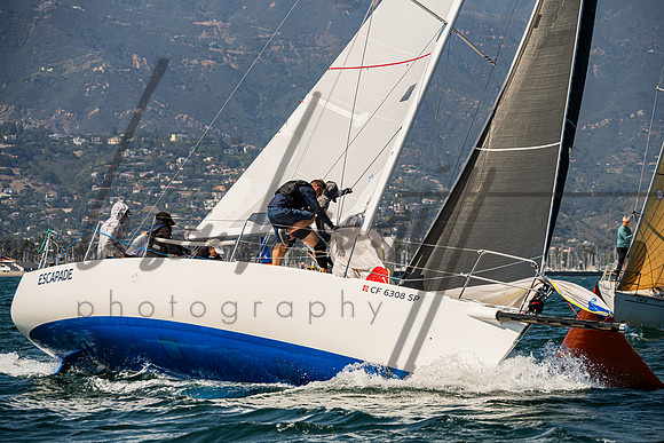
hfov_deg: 10.3
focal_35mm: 200
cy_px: 222
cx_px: 344
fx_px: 3683
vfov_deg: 6.9
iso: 500
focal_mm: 185
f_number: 8
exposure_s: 1/2500
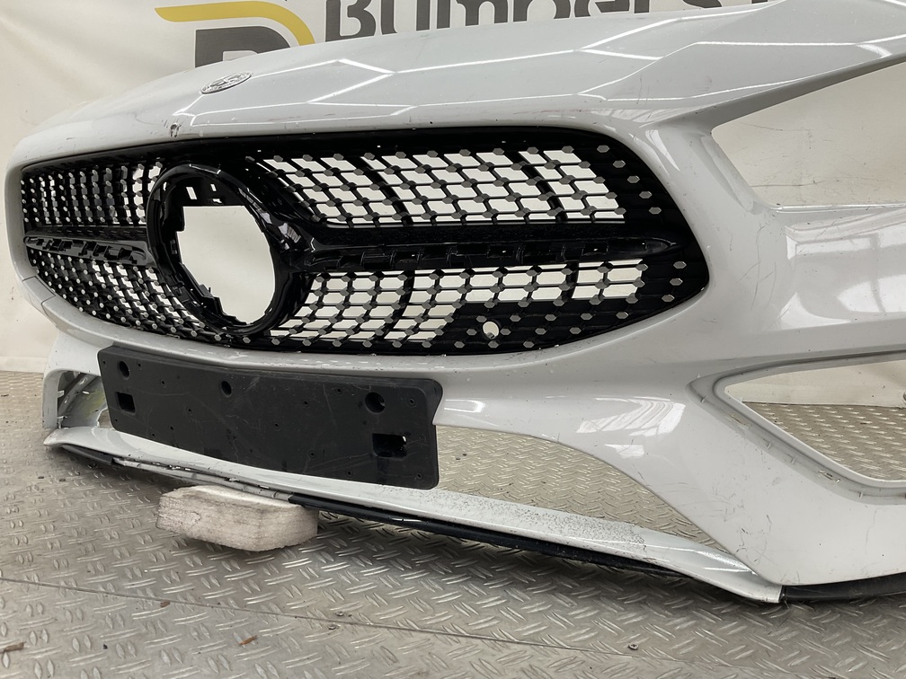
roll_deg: -1.9
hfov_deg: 61.7
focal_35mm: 29
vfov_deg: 48.2
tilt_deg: -6.1
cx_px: 453
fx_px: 759
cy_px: 340
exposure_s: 1/100
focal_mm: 3
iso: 25
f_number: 1.8
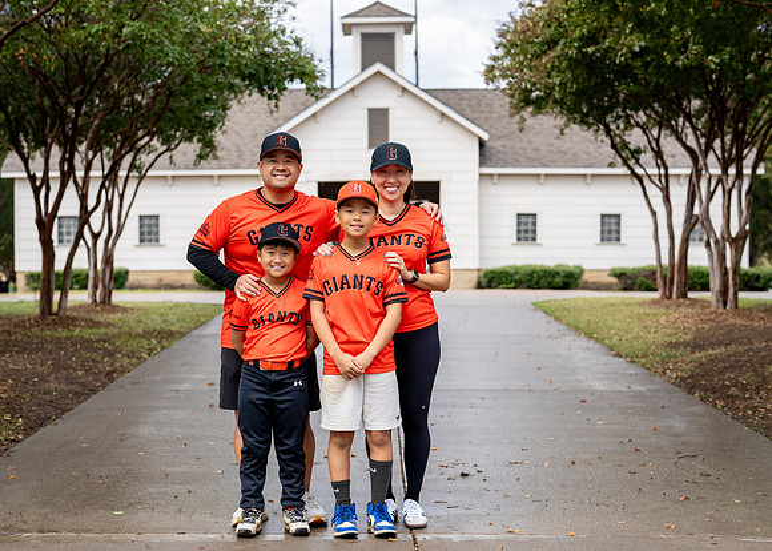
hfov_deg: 32.7
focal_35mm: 60
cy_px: 305
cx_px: 332
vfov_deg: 23.7
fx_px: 1313
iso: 250
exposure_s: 1/1250
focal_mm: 50
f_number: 2.8
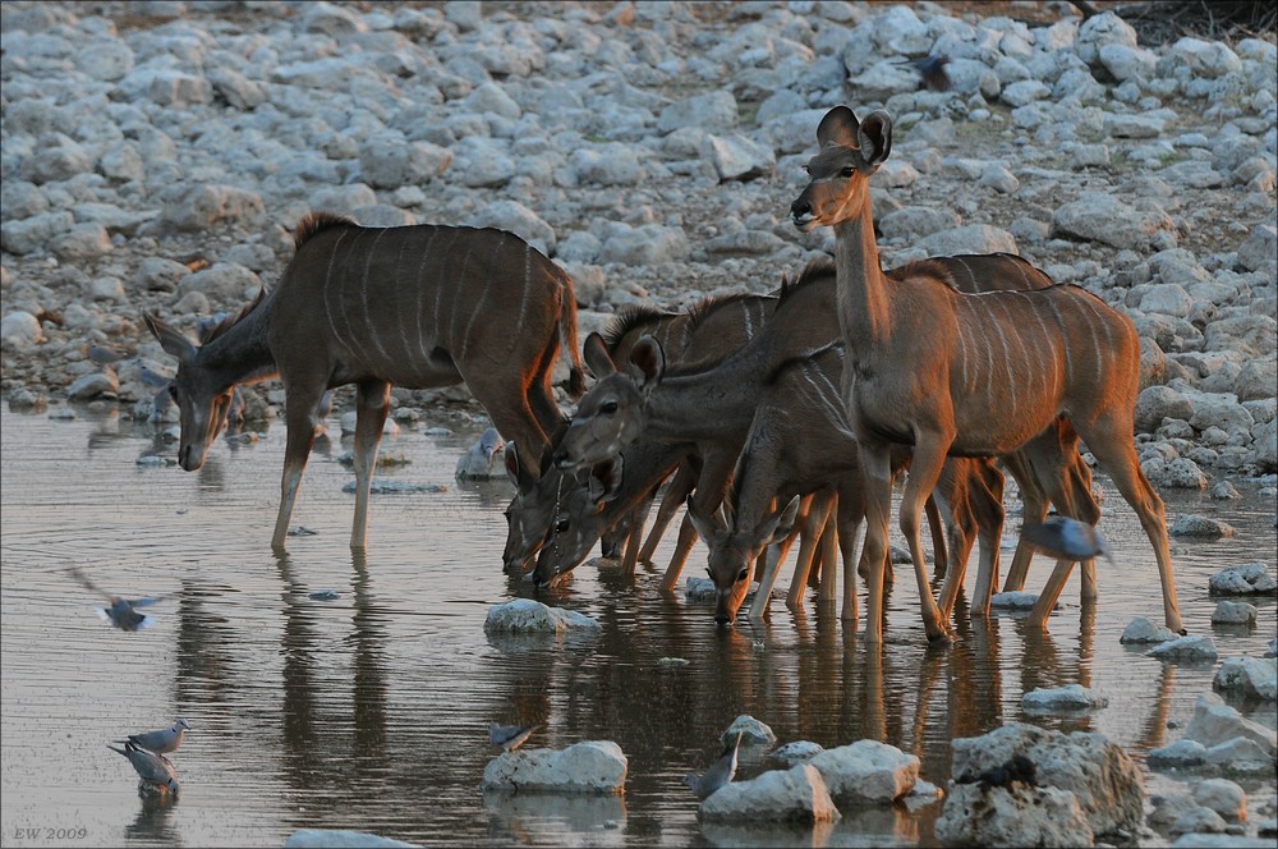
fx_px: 16486
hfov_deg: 4.4
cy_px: 424
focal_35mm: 465
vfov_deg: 2.9
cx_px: 639
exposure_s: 1/200
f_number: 5.6
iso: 500
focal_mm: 310
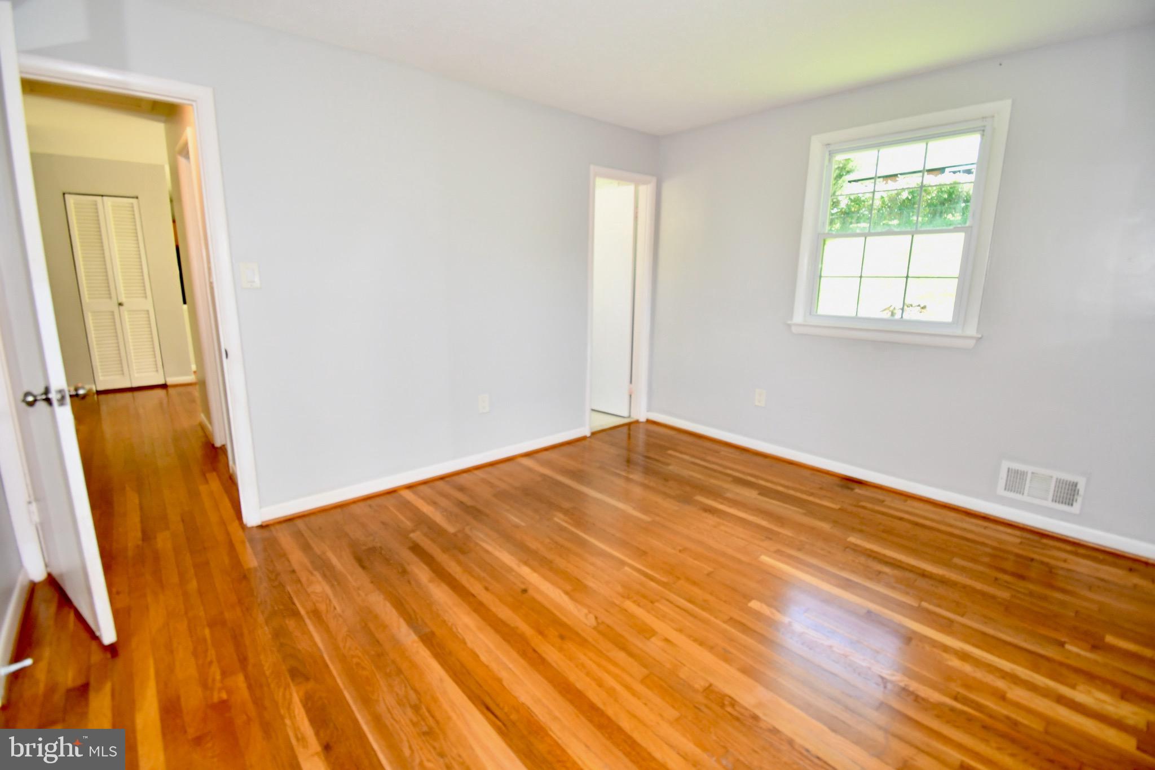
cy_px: 385
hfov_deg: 100.4
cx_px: 578
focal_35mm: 15
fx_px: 481
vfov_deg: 77.3
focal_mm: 10
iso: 800
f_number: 4.5
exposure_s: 1/60
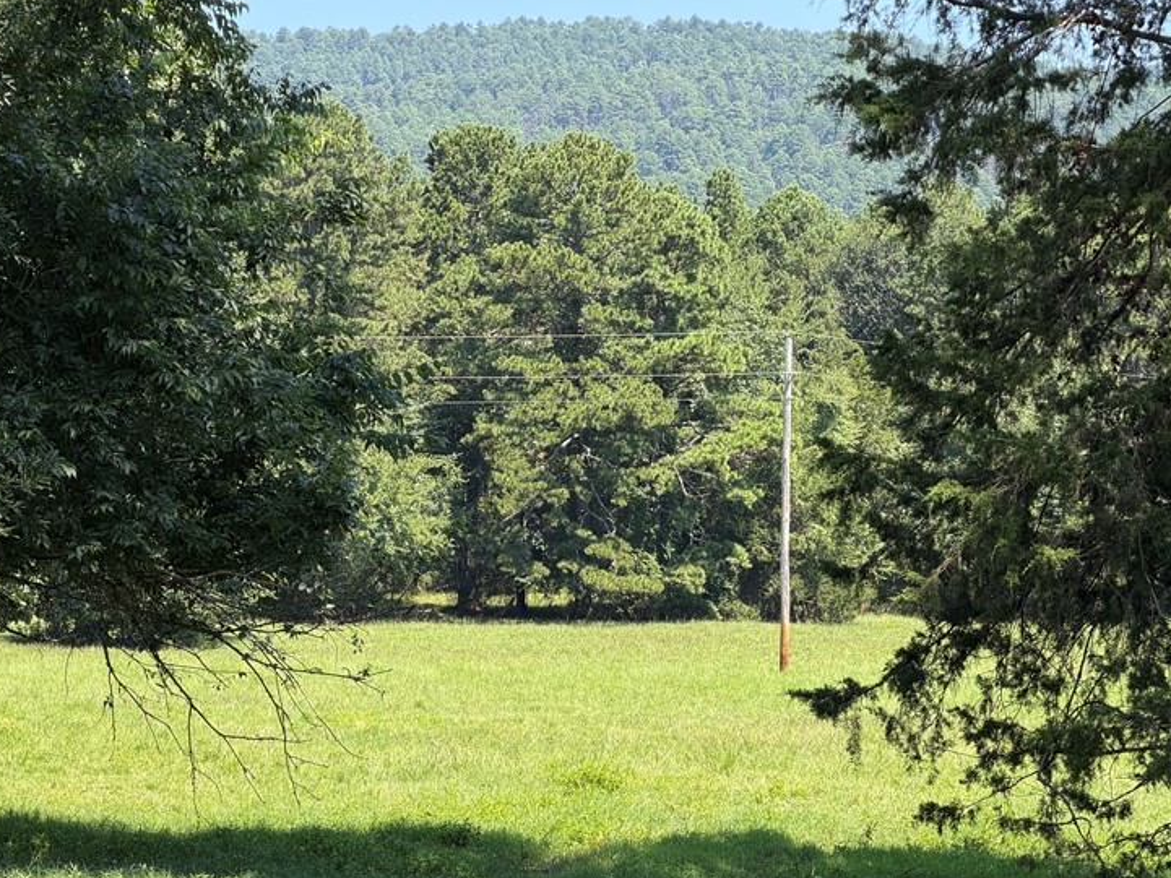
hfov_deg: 13.9
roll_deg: +0.8
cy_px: 493
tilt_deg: +1.1
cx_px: 367
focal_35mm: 142
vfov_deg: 10.4
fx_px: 4804
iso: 50
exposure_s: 1/368
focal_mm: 16.89
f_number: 2.8
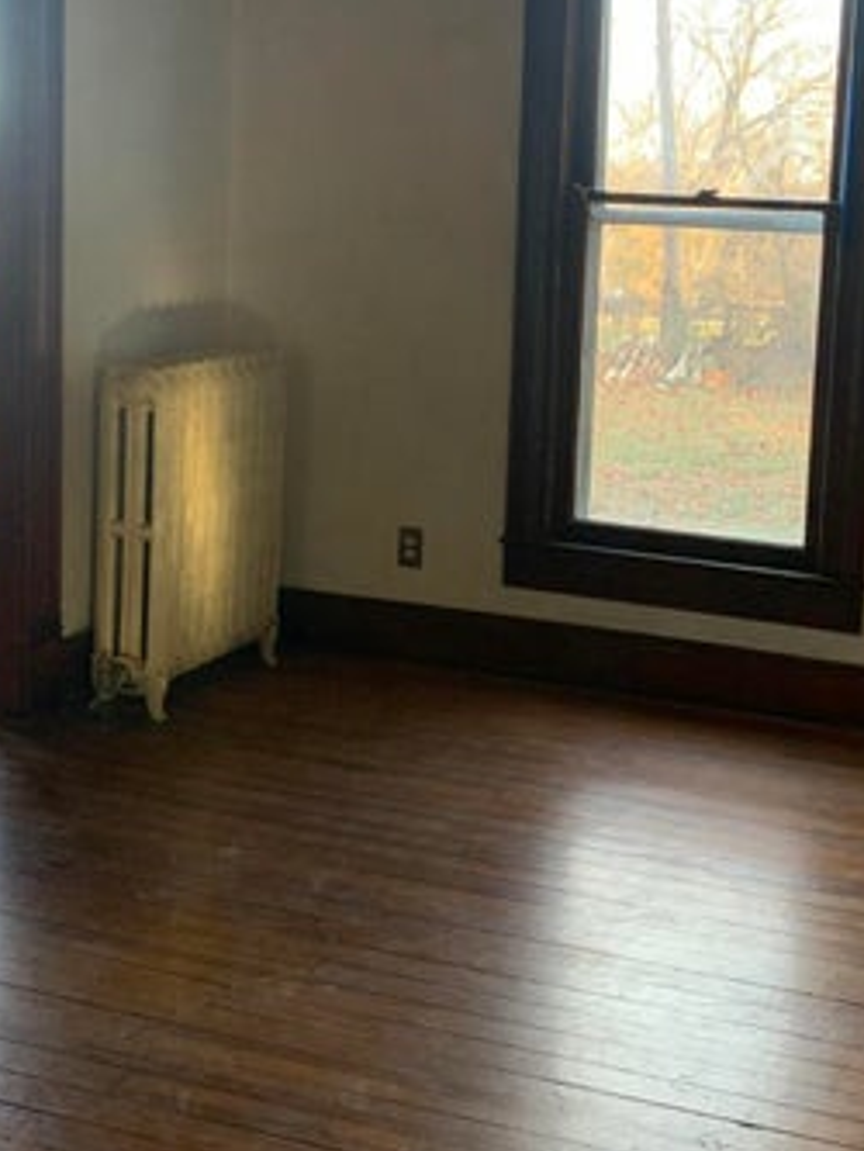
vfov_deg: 37.7
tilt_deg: -5.6
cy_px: 377
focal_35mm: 50
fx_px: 1663
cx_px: 619
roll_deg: -2.4
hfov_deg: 28.8
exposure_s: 1/121
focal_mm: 4.25
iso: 80
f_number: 1.8
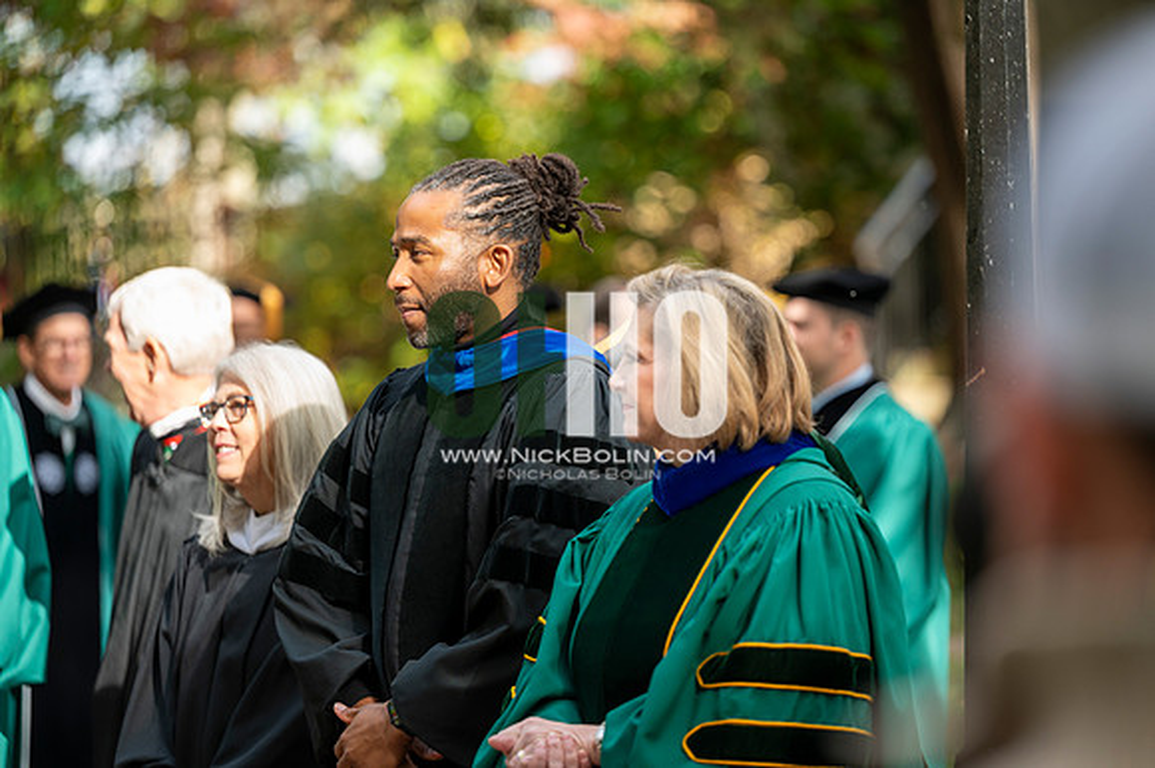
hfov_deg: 13.7
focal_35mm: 150
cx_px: 578
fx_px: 4810
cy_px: 384
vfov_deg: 9.1
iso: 250
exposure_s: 1/500
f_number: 2.8
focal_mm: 150
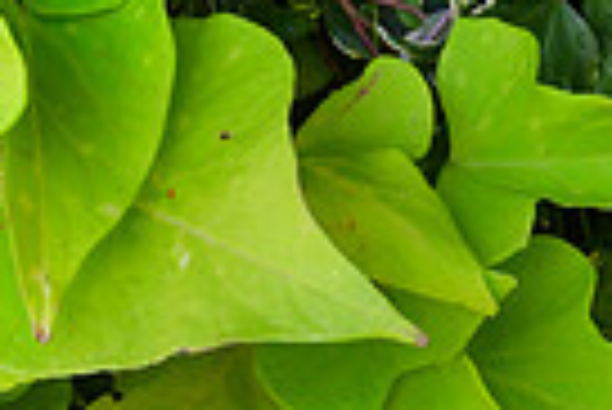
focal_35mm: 243
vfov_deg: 5.7
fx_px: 4135
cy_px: 390
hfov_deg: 8.2
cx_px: 1022
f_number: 11
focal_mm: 38
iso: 720
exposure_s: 1/60
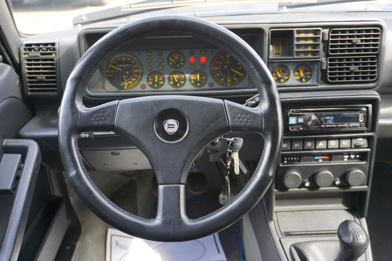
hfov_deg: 57.3
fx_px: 359
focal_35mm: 33
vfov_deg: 39.9
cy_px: 130
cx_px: 196
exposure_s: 1/160
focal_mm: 22
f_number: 4
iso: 640
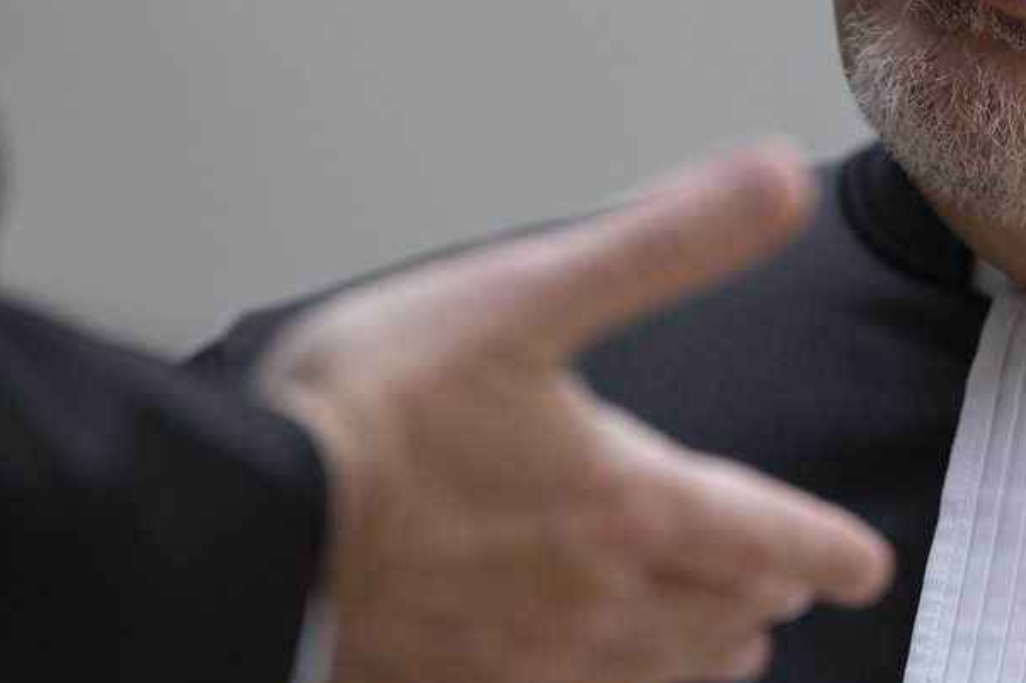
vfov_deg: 3.0
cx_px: 971
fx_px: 13248
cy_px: 57
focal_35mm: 465
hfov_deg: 4.4
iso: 1250
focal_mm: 200
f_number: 2.8
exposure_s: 1/200
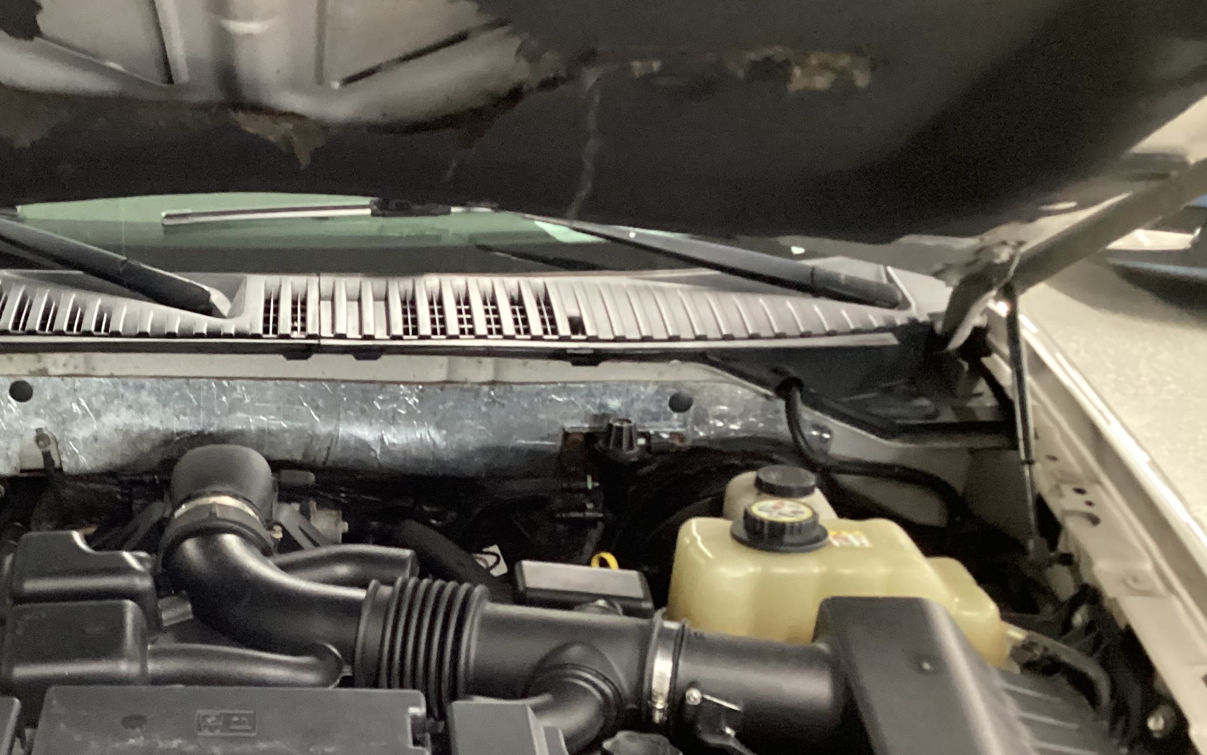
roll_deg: +0.5
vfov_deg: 24.1
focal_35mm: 53
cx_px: 265
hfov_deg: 37.0
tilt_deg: -25.9
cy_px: 572
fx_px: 1743
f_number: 2.4
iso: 640
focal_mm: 3.3
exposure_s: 1/24
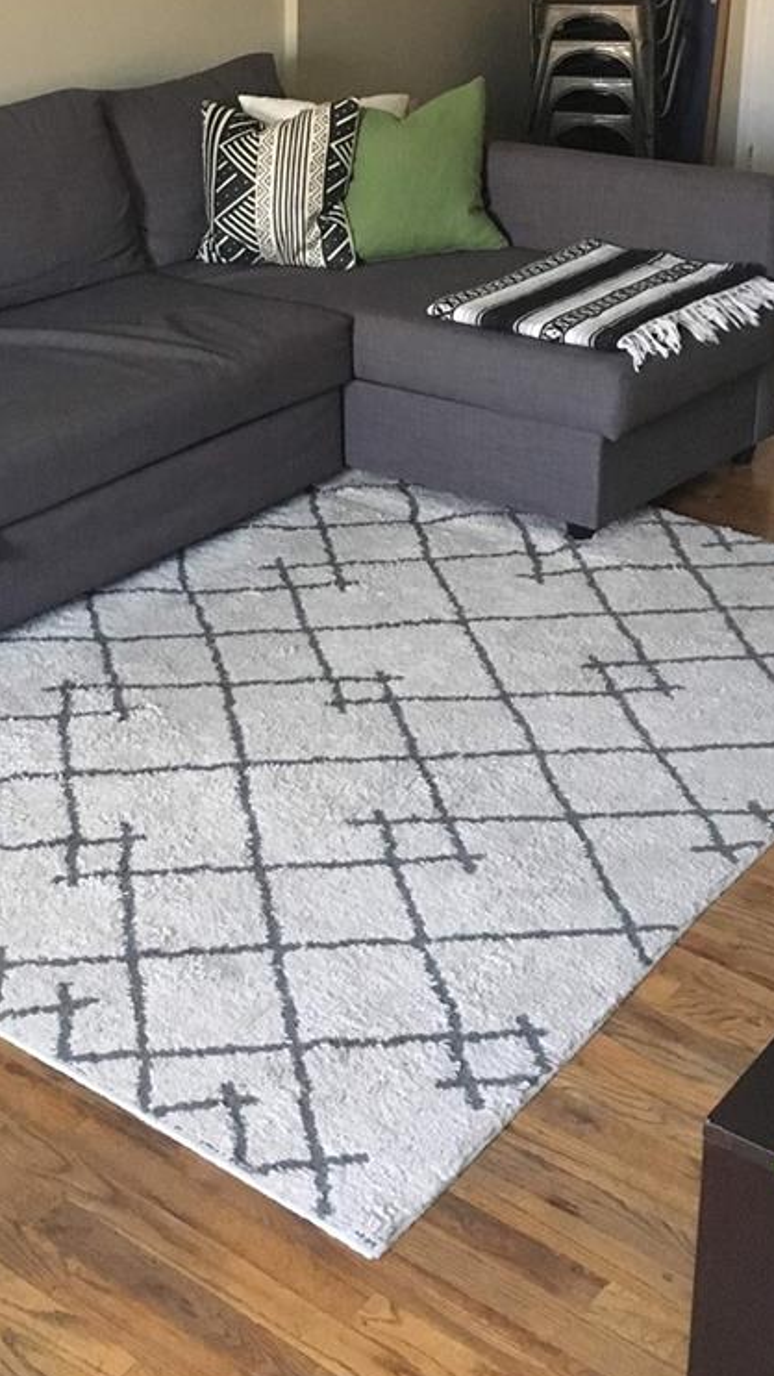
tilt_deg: -19.1
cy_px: 409
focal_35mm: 51
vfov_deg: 39.9
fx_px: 1861
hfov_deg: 23.3
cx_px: 207
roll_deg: +2.3
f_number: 2.2
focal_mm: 4.15
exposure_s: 1/15
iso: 250
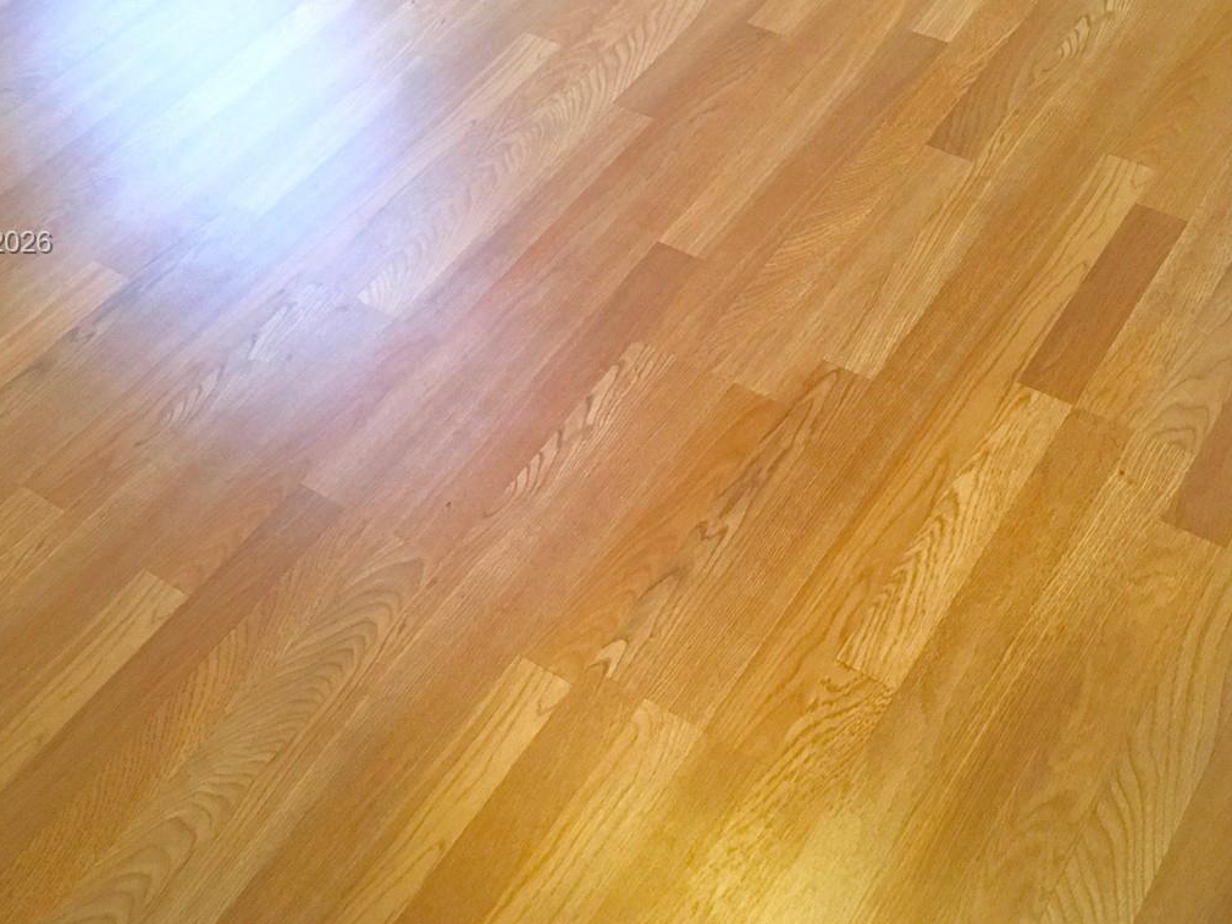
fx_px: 1637
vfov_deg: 31.0
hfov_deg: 41.2
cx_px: 648
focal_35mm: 46
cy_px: 244
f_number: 2.2
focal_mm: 4.15
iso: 200
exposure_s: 1/20
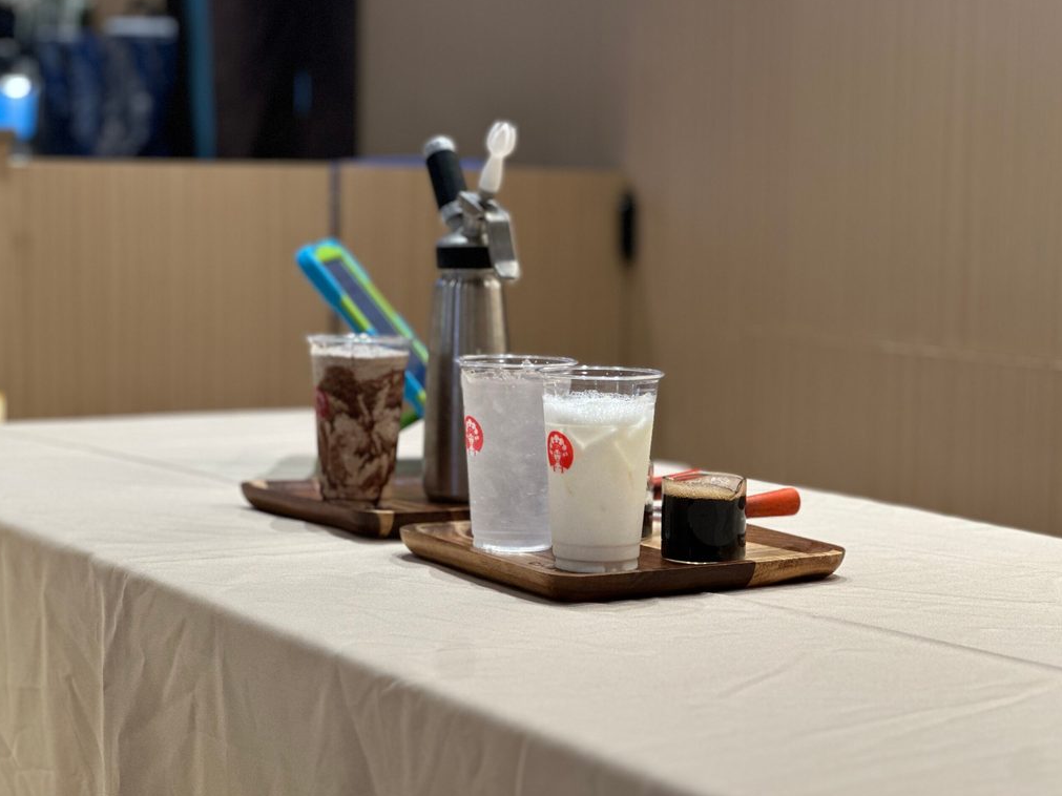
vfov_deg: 18.9
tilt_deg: -4.2
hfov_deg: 25.0
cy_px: 396
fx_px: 2393
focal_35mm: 78
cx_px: 526
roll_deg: -1.0
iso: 160
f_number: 2.8
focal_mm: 9
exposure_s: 1/40
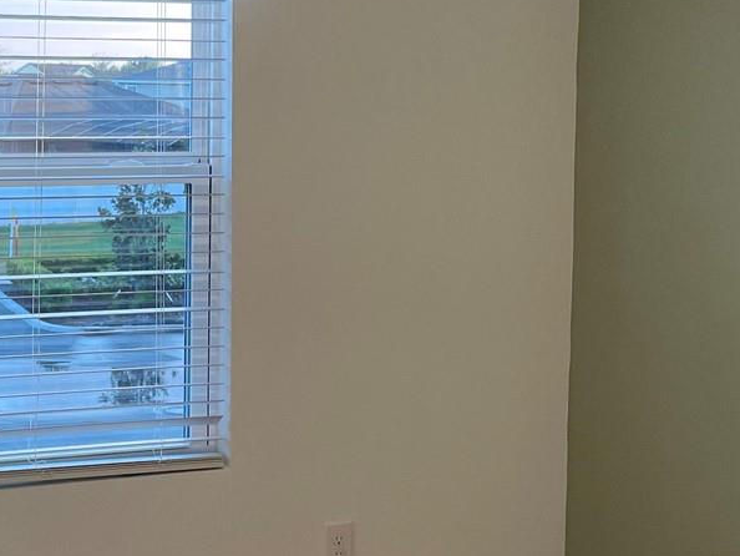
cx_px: 152
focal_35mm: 70
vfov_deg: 21.0
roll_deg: +0.2
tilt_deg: -3.4
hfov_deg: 27.2
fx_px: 1497
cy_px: 192
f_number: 1.6
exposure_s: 1/120
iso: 100
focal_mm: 4.2
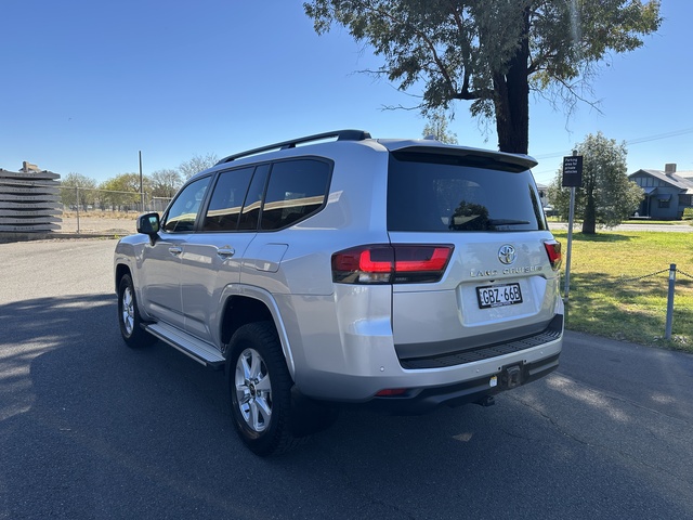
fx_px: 480
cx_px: 346
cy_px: 260
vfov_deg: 56.8
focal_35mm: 24
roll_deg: +1.8
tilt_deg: -2.6
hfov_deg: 71.6
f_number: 1.78
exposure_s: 1/2110
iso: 80
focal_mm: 6.86
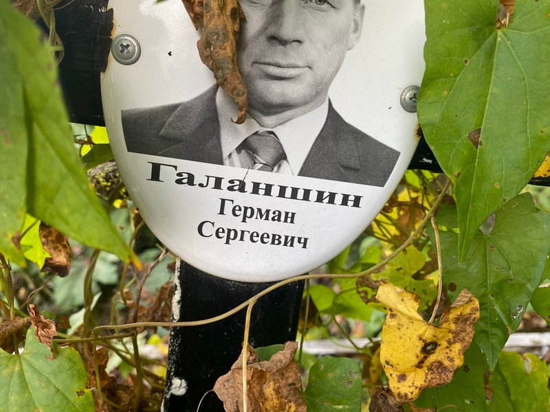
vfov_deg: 53.1
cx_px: 275
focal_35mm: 26
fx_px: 413
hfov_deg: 67.3
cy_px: 206
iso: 40
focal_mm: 4.25
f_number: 1.8
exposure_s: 1/122
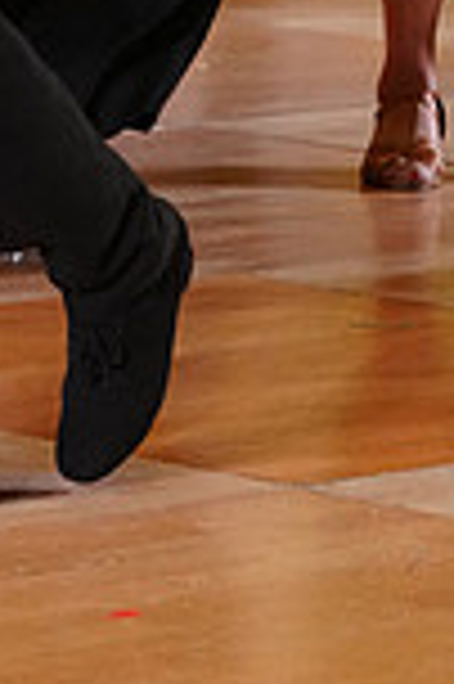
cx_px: -402
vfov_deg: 5.4
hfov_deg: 3.6
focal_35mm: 379
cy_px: -490
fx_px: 7185
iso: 2500
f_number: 4
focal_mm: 99
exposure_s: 1/400
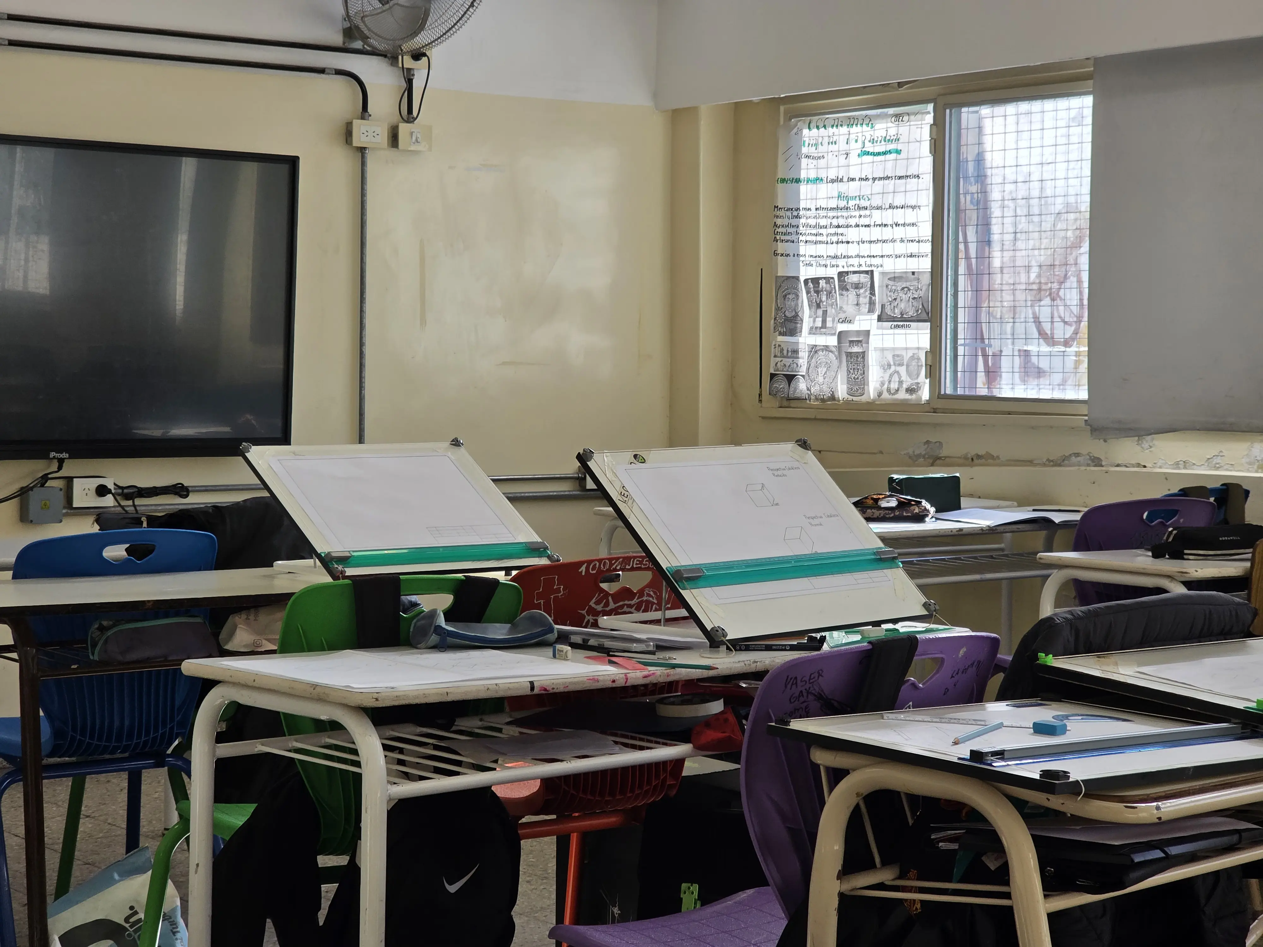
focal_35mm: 69
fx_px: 2518
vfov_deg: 21.3
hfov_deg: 28.2
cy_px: 474
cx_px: 632
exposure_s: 1/383
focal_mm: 7.9
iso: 50
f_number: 2.4
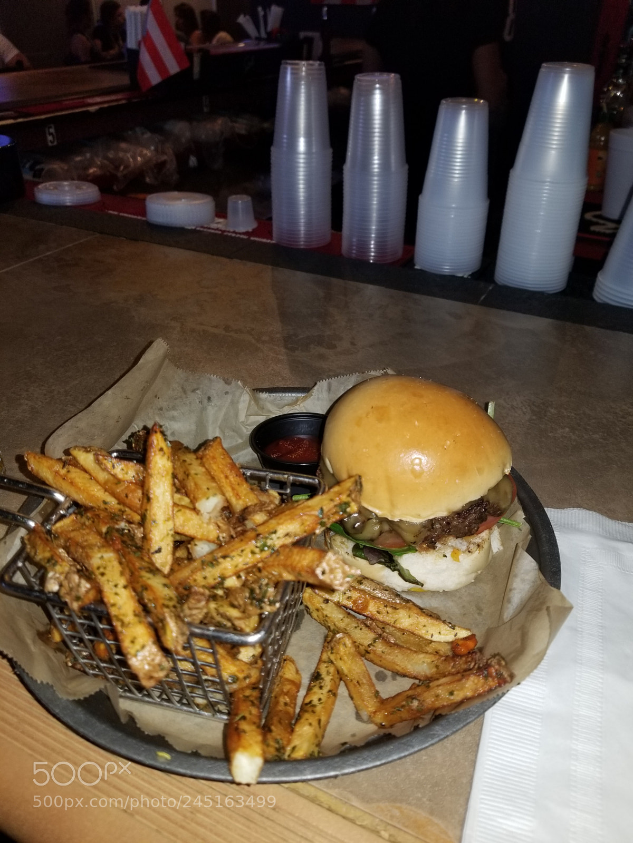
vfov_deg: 67.3
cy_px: 422
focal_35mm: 26
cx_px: 316
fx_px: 634
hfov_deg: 53.1
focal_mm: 4.25
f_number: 1.7
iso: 50
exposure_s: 1/56
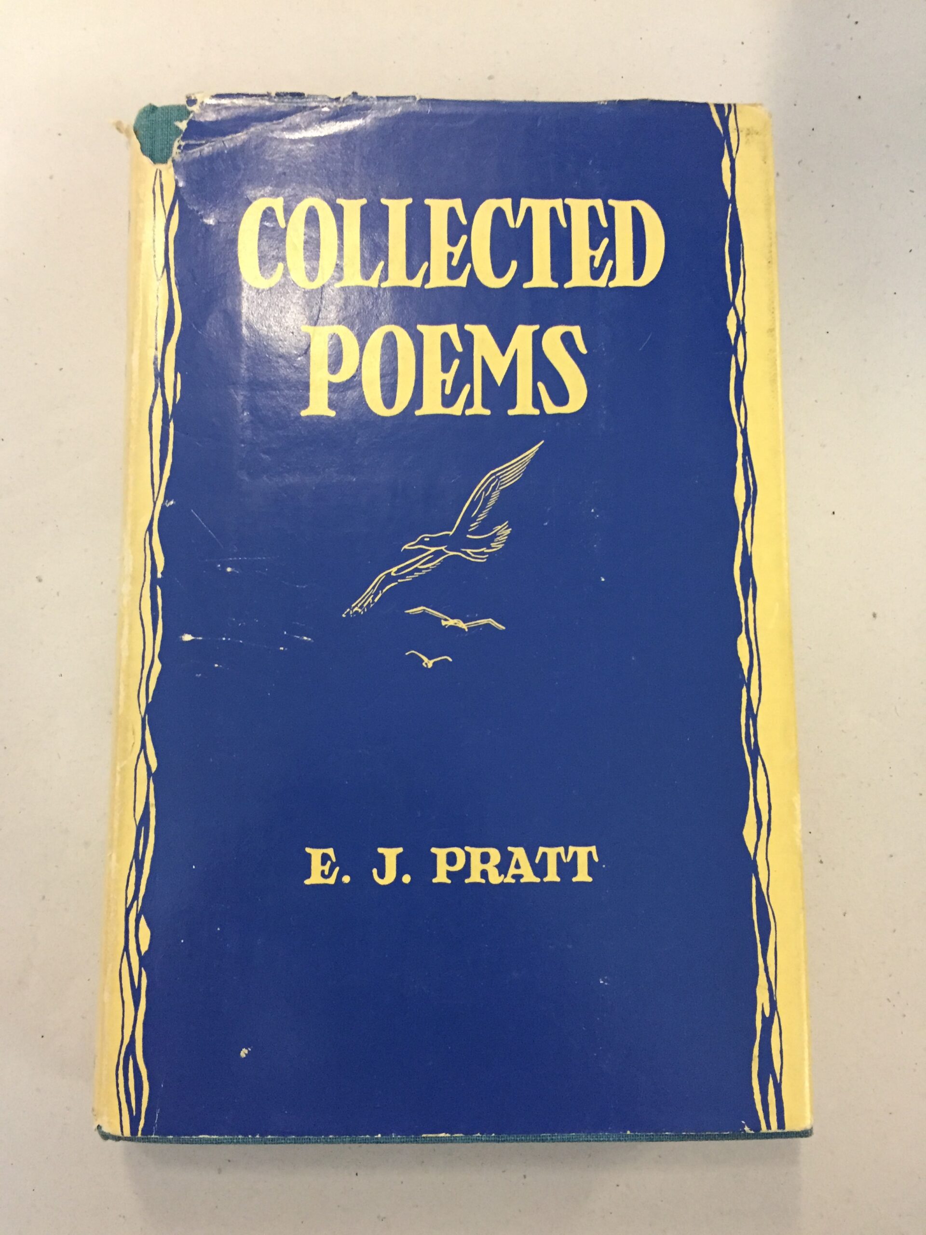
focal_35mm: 29
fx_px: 1034
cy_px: 618
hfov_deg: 48.2
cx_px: 463
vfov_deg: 61.7
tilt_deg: -83.1
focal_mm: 4.15
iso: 250
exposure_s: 1/25
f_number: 2.2
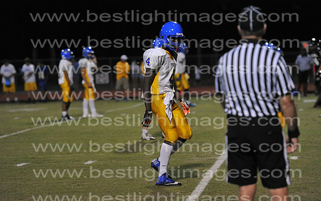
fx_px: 1391
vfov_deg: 8.3
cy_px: 109
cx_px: 167
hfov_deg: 13.2
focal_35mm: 159
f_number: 3.2
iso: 4000
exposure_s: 1/500
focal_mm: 145
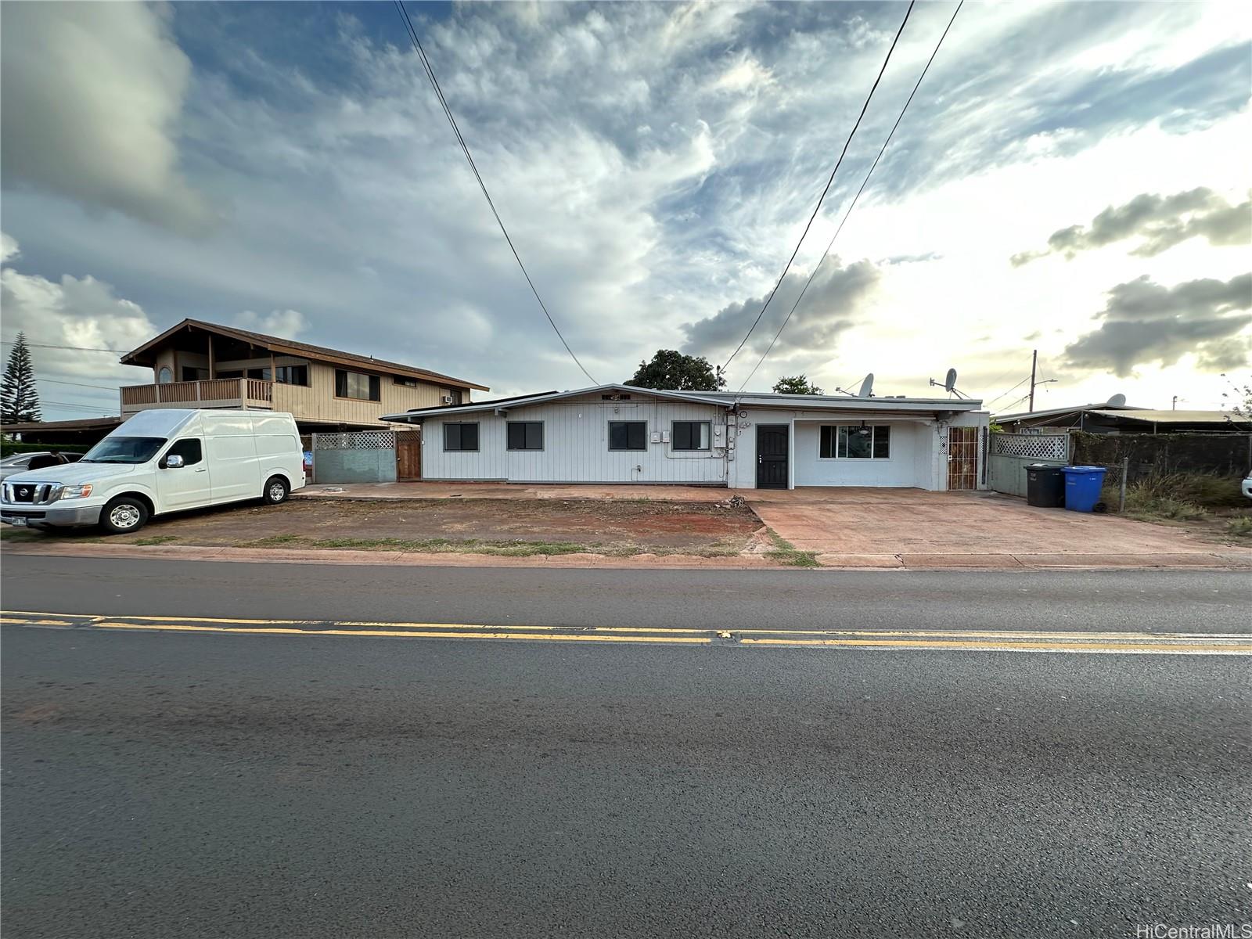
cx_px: 626
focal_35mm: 14
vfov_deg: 85.7
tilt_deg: -2.8
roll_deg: -0.6
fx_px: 506
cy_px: 470
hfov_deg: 102.1
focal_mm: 2.22
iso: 40
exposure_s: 1/275
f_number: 2.2
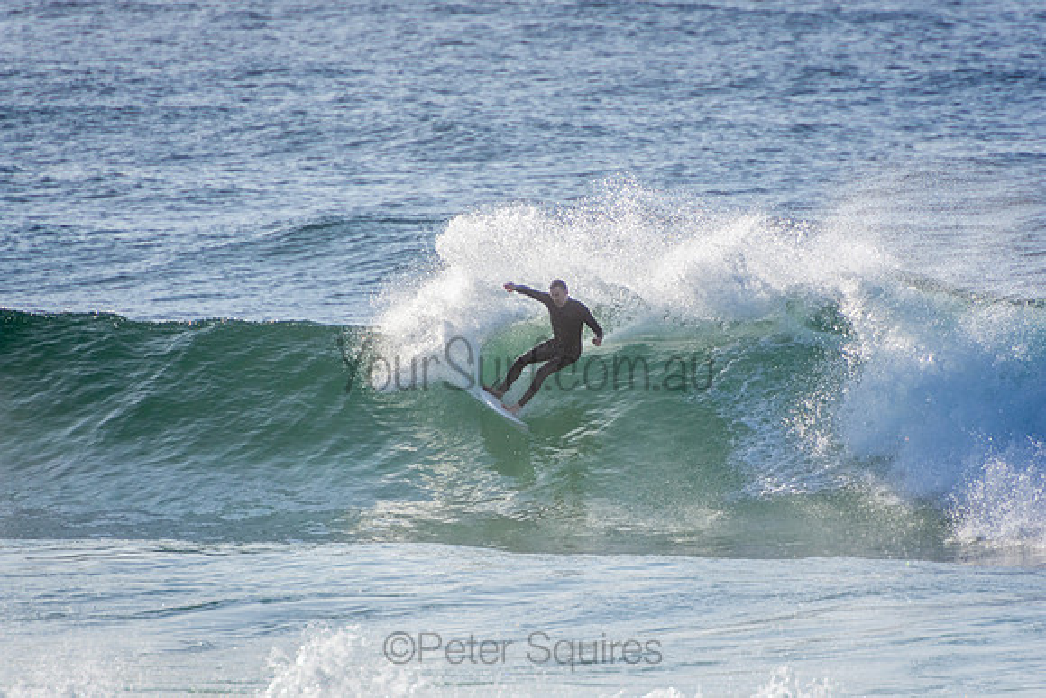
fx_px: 17437
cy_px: 349
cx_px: 523
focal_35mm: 600
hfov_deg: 3.4
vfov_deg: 2.3
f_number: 5.6
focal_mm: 400
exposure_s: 1/2000
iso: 180
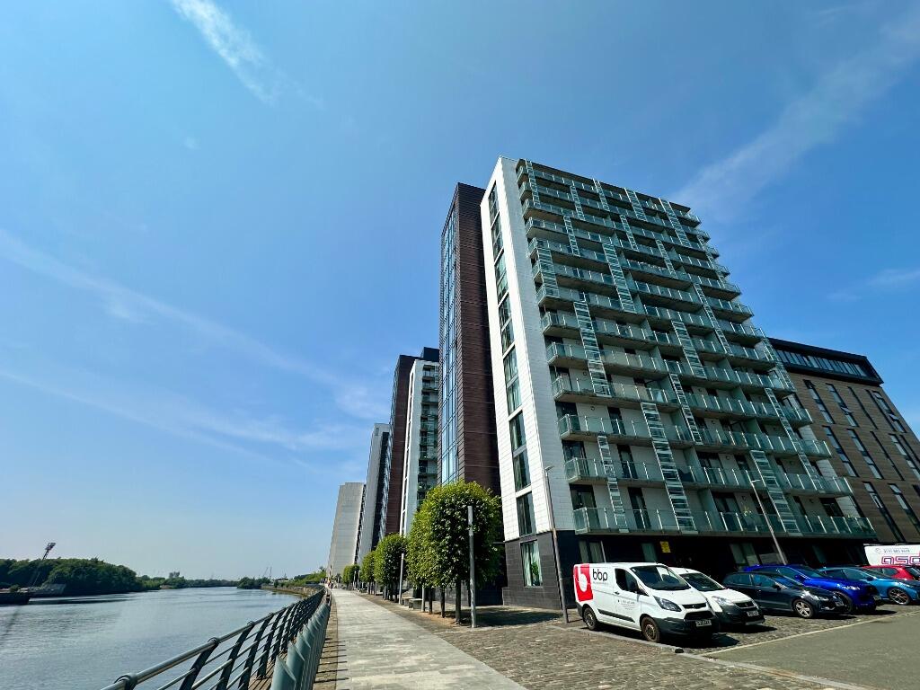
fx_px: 372
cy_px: 345
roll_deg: +1.2
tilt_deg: +32.3
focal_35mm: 14
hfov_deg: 102.1
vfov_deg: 85.7
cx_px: 460
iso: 50
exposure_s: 1/2506
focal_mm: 2.22
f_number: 2.2
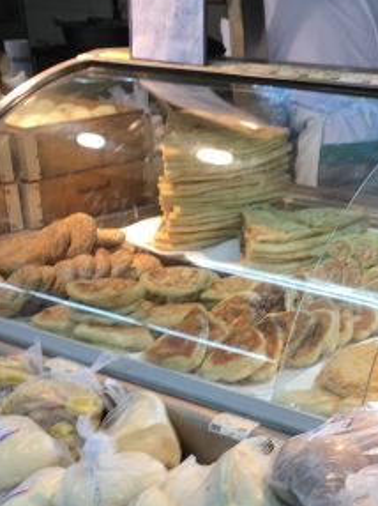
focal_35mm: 71
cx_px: 450
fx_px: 1035
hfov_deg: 19.5
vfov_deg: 27.3
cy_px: 336
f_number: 2.2
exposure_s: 1/50
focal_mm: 4.15
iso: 25
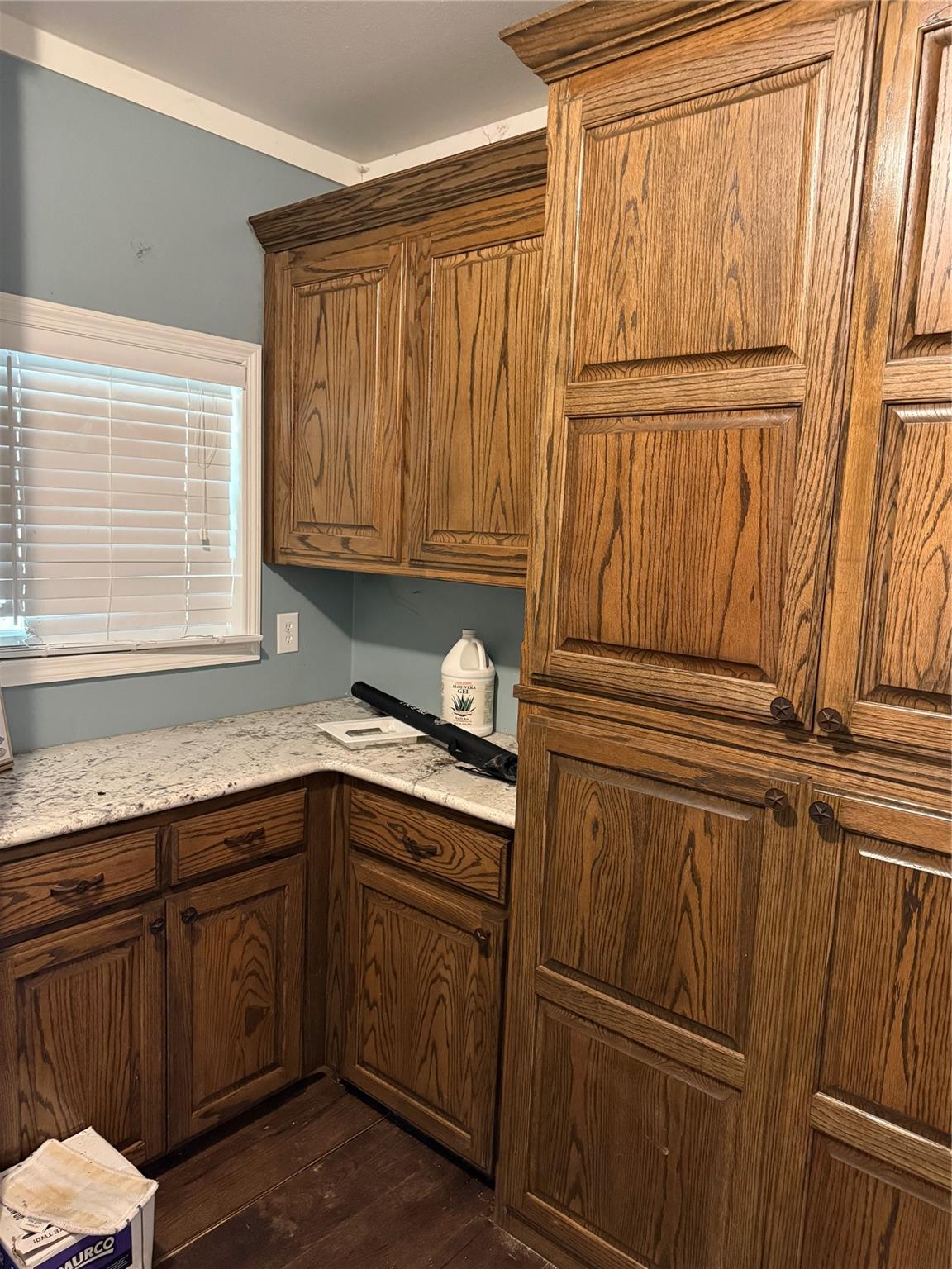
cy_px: 634
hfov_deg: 56.8
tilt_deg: -7.1
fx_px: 880
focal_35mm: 24
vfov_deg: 71.6
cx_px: 476
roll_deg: -3.2
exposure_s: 1/40
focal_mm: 6.76
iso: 800
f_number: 1.78
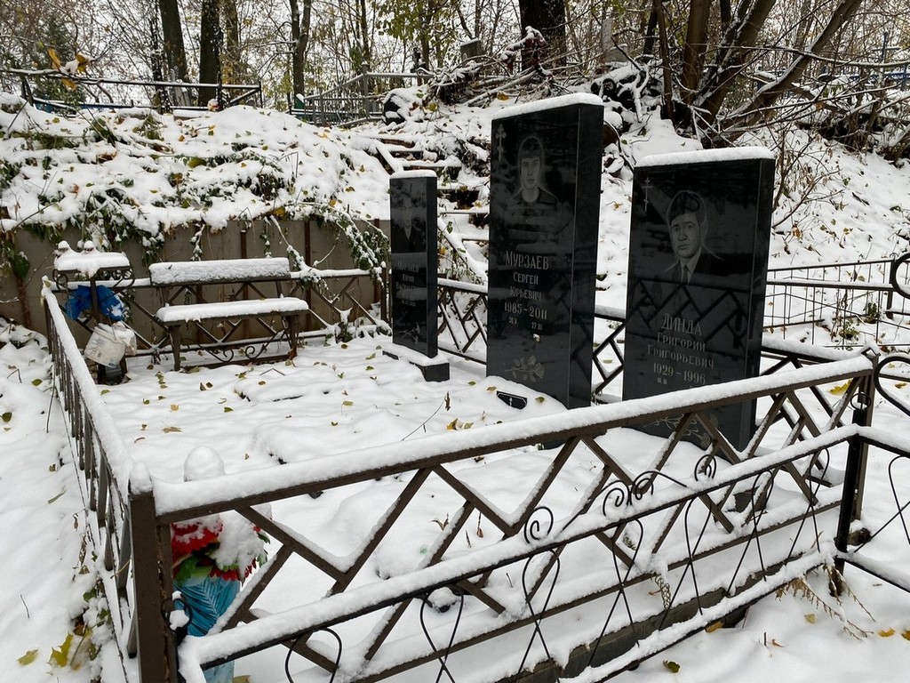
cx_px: 455
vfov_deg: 53.1
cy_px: 342
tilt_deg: -9.6
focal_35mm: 26
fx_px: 683
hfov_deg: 67.3
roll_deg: +1.3
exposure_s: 1/121
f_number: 1.8
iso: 80
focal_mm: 4.25
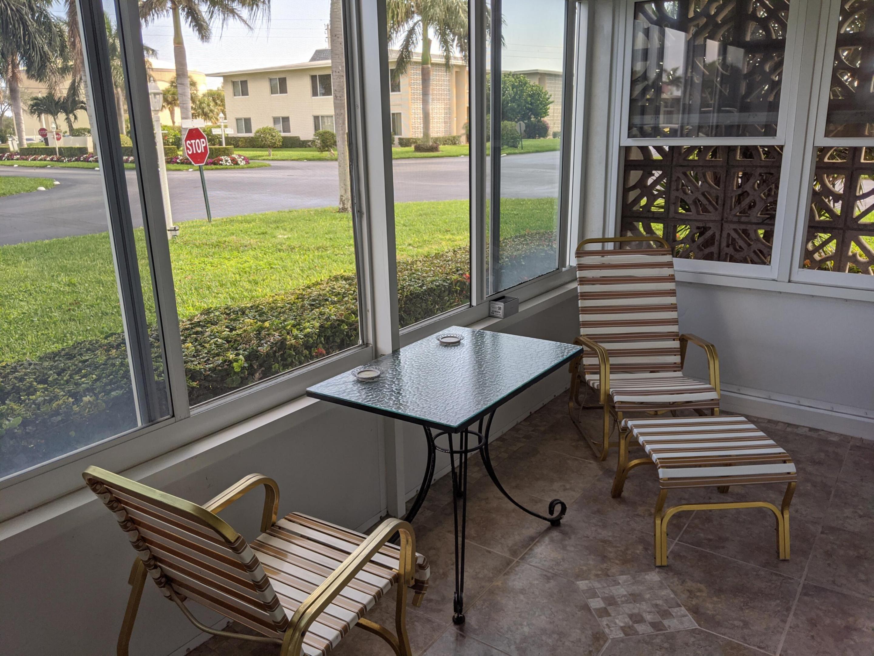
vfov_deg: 51.4
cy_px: 328
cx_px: 437
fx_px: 682
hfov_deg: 65.3
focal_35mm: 27
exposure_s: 1/572
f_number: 1.8
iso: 38
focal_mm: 4.44
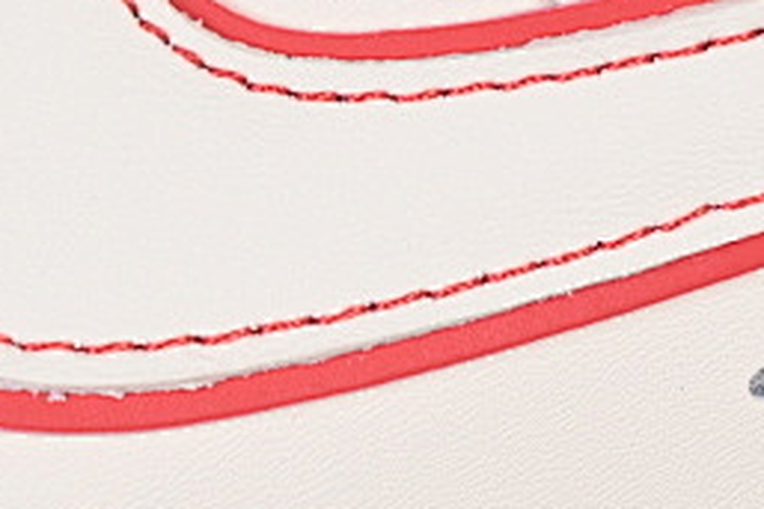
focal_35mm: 315
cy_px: 241
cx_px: 253
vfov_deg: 4.4
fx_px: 6680
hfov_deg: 6.5
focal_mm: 50
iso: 160
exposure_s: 1/80
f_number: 7.1
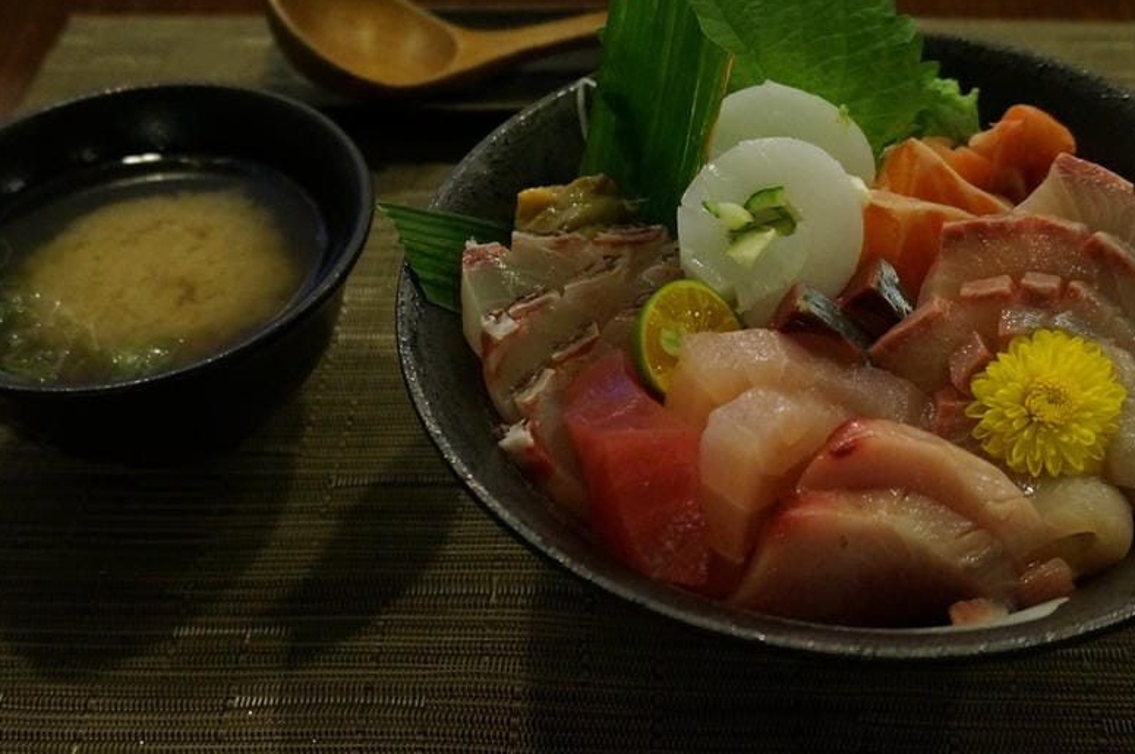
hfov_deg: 40.4
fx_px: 1536
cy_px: 332
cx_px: 662
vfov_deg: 27.6
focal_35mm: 49
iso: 3200
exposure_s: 1/80
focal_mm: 21
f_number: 4
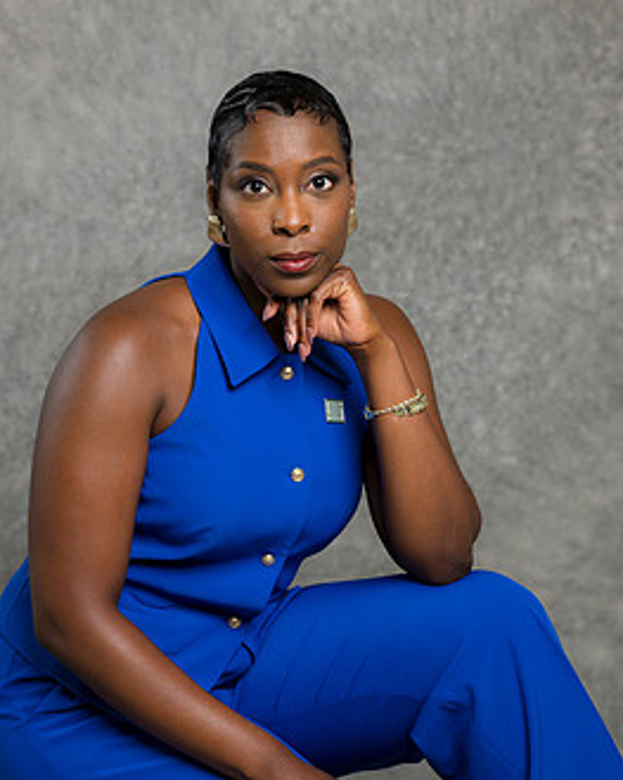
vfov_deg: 17.6
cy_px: 503
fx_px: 2513
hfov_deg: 14.1
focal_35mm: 109
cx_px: 310
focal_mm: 85
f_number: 5
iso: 125
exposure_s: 1/200
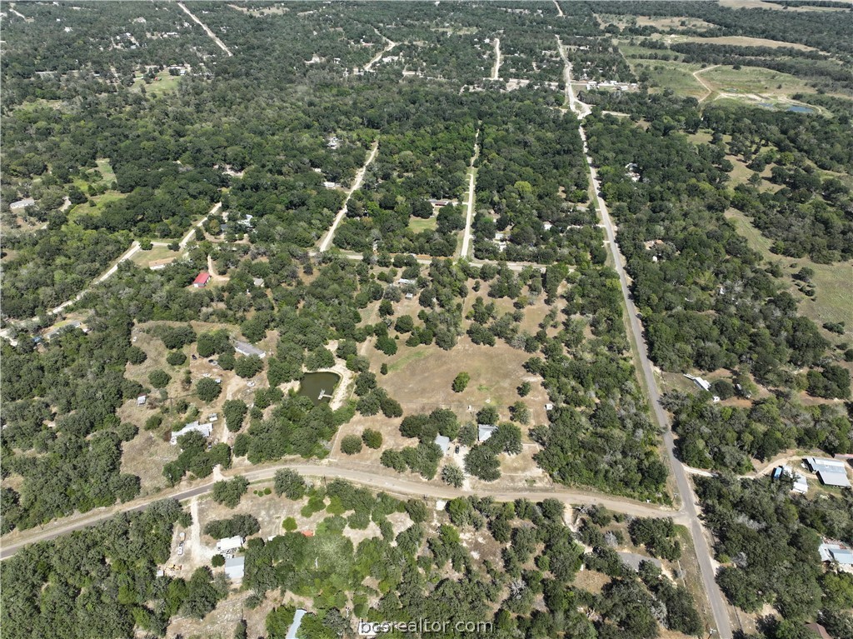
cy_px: 320
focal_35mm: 24
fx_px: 591
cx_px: 426
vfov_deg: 56.8
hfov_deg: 71.6
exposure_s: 1/200
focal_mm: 12.29
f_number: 2.8
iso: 100
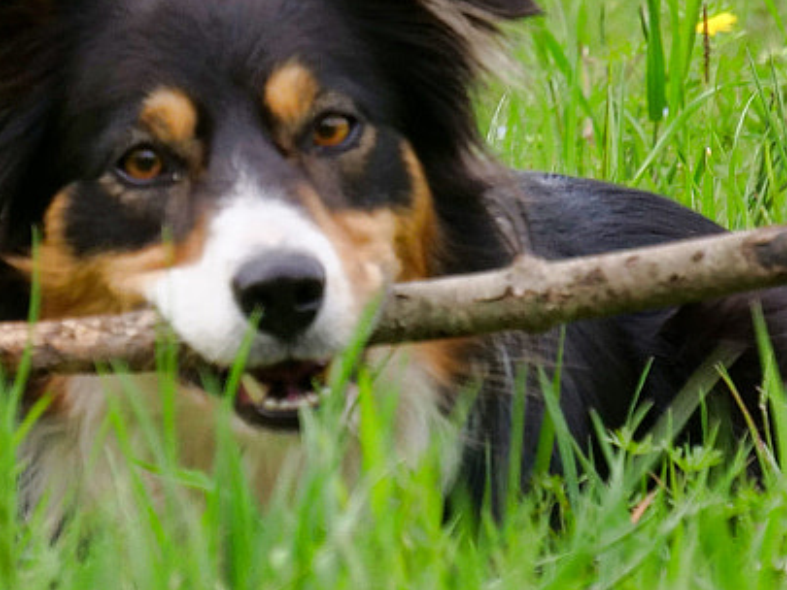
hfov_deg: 2.6
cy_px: 101
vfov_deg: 1.9
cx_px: 126
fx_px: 17420
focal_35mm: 766
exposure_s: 1/400
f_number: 5.4
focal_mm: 97
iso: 200
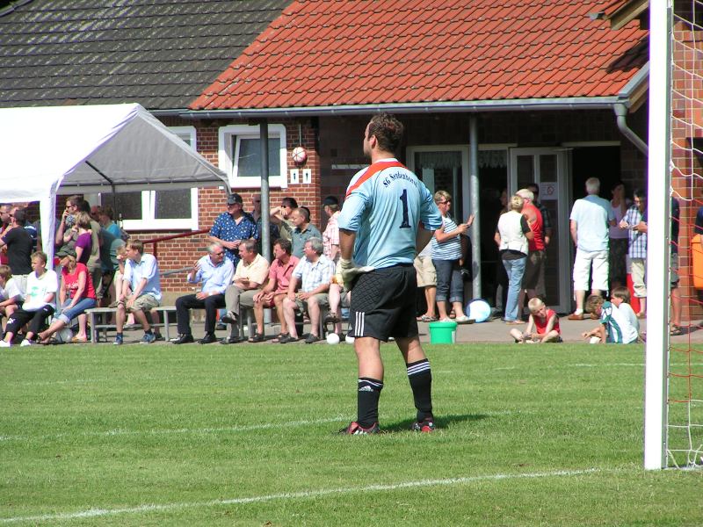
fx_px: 7717
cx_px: 352
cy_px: 264
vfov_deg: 3.9
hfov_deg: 5.2
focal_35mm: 380
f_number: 5
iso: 50
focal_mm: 58
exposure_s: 1/500
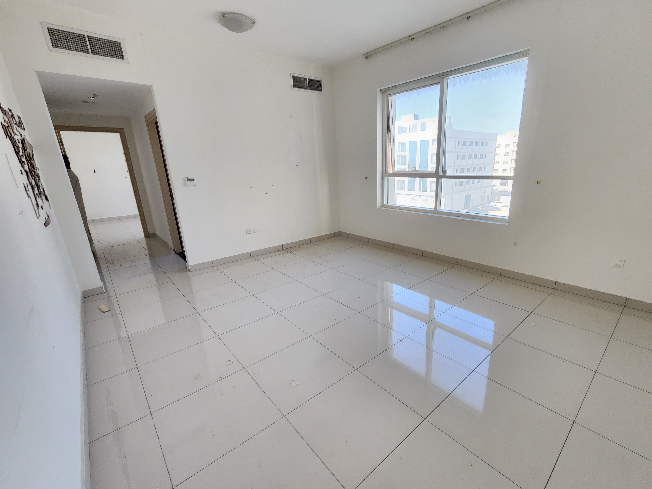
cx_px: 348
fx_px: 264
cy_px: 258
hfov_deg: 101.9
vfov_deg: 85.6
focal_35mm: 14
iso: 125
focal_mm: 2.2
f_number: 2.2
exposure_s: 1/50
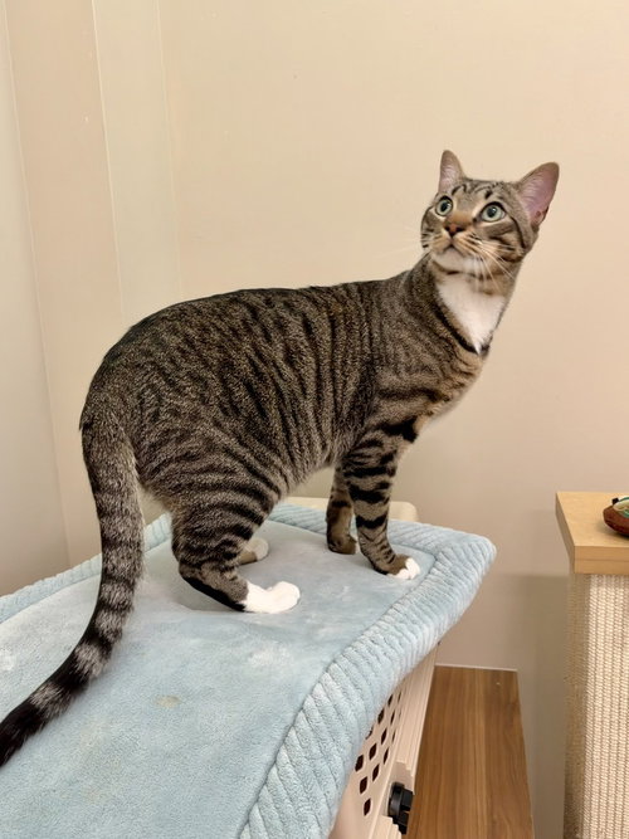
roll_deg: +2.1
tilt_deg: -11.9
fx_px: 630
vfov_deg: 67.3
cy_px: 420
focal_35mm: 26
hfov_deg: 53.0
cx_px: 314
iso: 125
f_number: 1.6
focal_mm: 5.96
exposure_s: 1/74
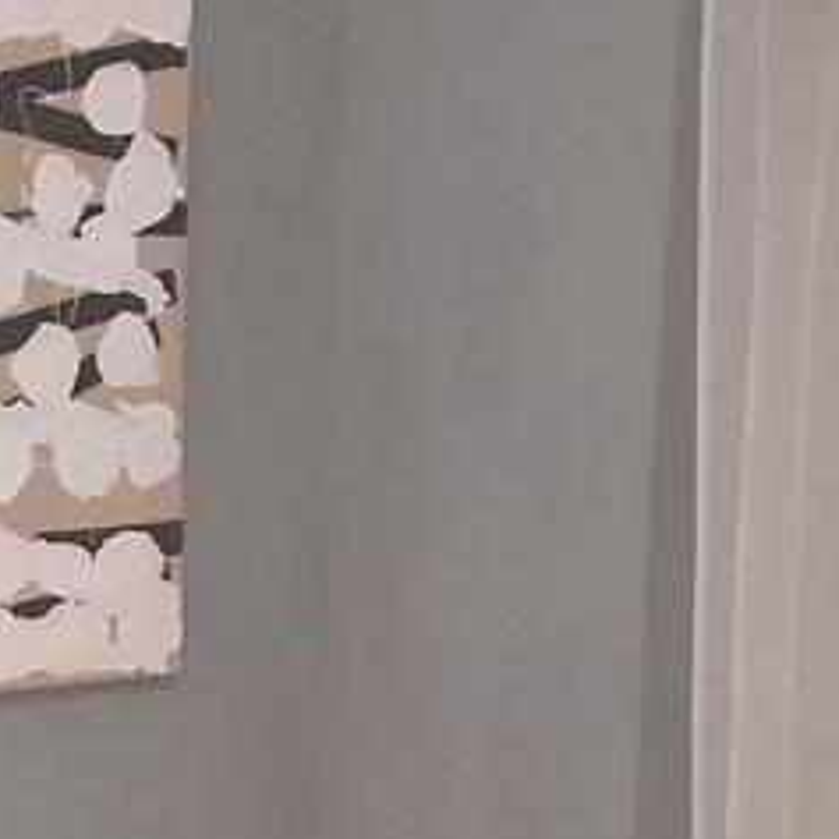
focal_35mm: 161
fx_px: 4415
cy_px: 1090
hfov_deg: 10.5
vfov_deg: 10.6
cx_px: -350
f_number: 1.65
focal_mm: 4.75
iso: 1000
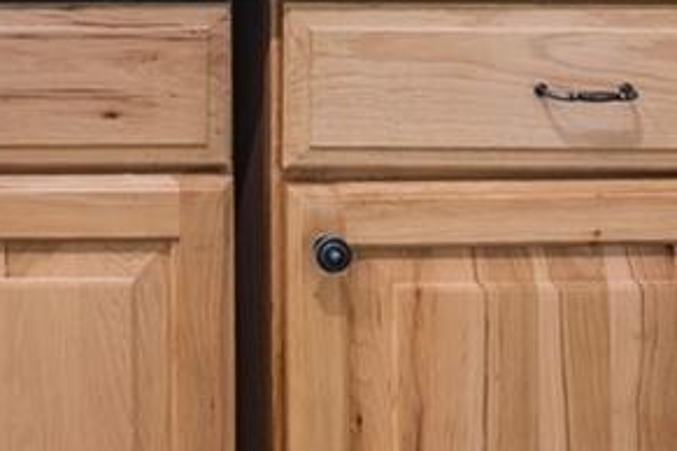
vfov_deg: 13.6
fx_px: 1655
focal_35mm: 88
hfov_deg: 20.4
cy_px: -410
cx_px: -286
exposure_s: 1/2
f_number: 8
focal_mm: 16
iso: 200
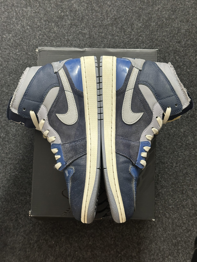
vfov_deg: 39.7
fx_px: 364
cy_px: 131
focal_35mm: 48
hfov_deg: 30.3
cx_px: 98
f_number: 1.78
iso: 320
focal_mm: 6.86
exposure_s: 1/34
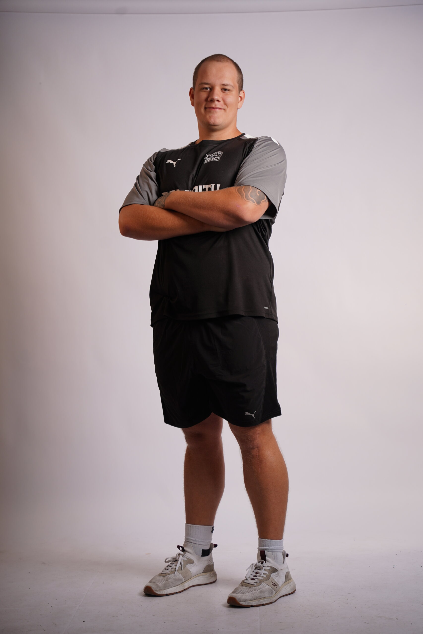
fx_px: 1233
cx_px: 212
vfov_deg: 28.8
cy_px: 317
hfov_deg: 19.5
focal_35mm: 70
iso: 200
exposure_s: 1/250
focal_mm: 70
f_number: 4
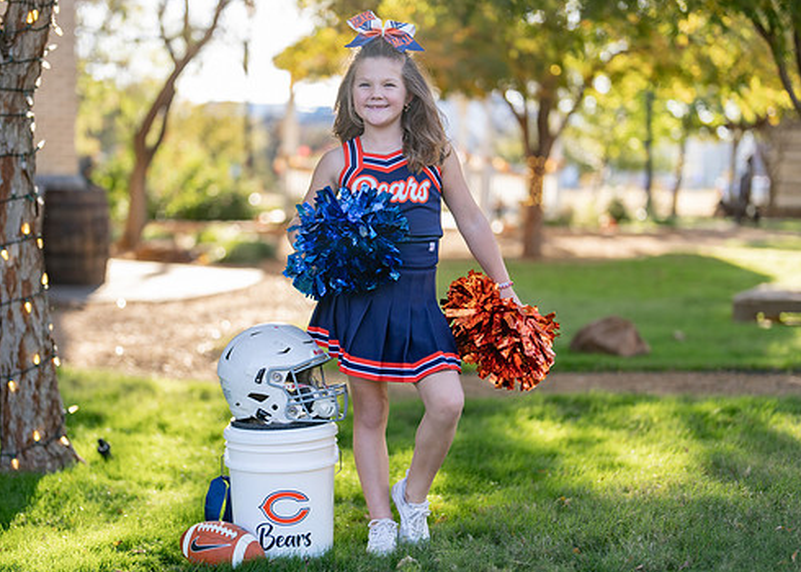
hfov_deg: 29.0
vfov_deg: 21.0
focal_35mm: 68
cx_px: 366
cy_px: 295
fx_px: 1547
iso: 100
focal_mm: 50
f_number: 1.2
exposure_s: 1/1000
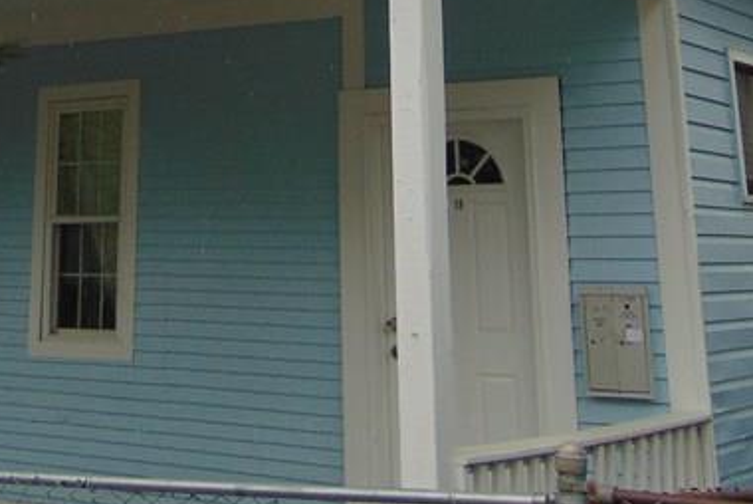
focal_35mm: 70
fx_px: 1465
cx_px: 222
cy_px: -254
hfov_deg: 28.5
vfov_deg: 17.5
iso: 80
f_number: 3
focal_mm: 4.5
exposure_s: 1/250
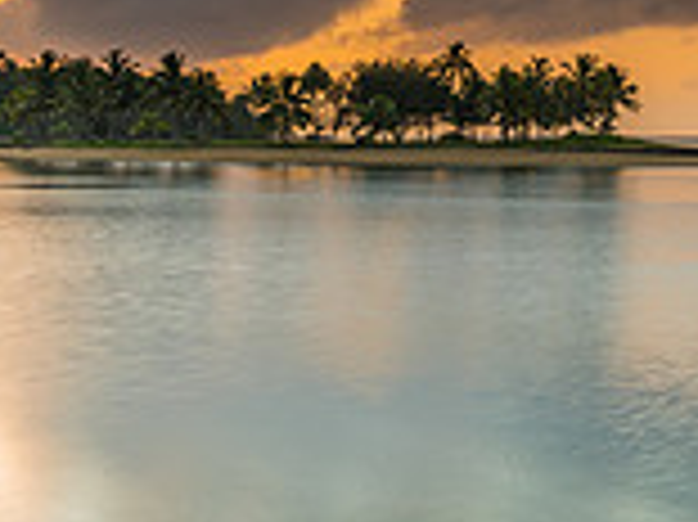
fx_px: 1753
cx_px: 473
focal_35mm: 87
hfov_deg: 22.4
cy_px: -71
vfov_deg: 16.4
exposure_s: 1.6
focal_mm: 16
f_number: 8
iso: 50
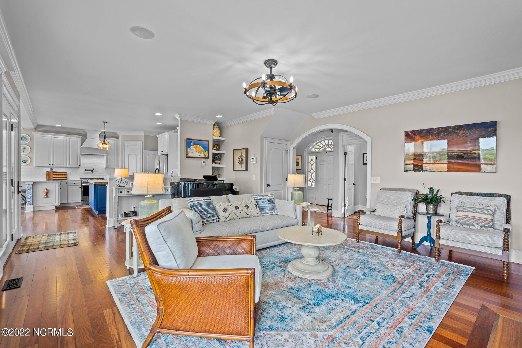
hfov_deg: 96.7
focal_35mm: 16
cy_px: 174
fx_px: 232
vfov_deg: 73.7
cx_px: 261
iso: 100
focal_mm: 16
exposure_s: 1/5
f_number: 4
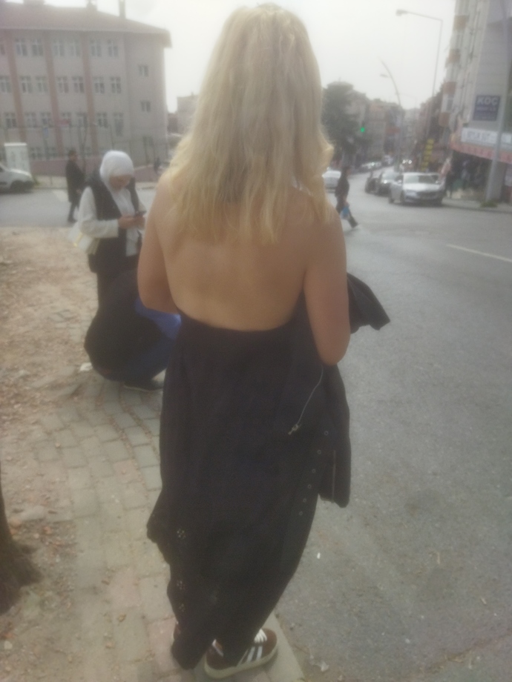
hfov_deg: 51.4
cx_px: 256
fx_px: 532
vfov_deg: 65.3
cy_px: 341
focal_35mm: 27
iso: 97
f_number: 1.79
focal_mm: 4.71
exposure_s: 1/3355
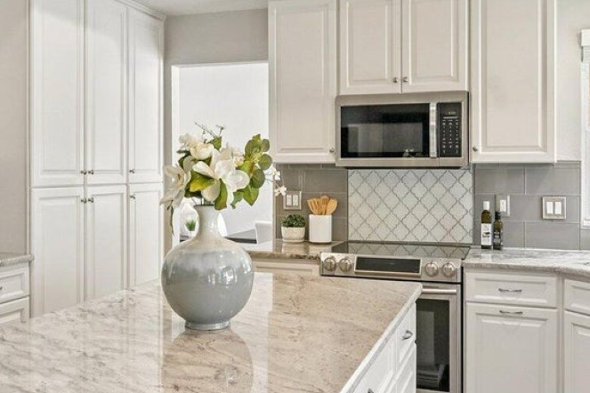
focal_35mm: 38
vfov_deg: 34.7
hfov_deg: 50.6
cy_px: 133
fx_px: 623
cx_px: 268
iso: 640
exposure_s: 1/50
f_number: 8
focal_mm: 14
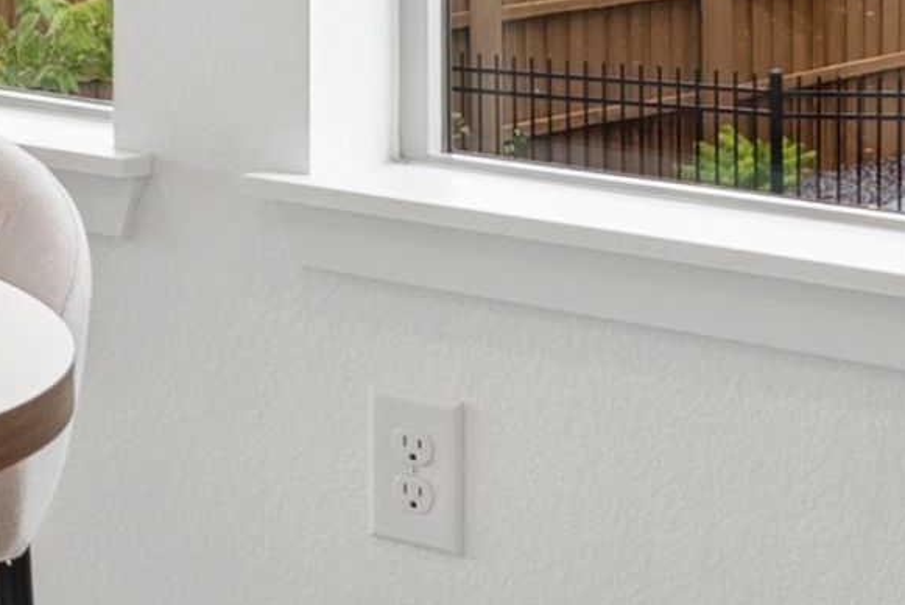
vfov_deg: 9.1
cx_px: -1343
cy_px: -426
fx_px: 3672
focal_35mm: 146
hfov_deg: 11.4
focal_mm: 20
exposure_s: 1/80
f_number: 10
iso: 500
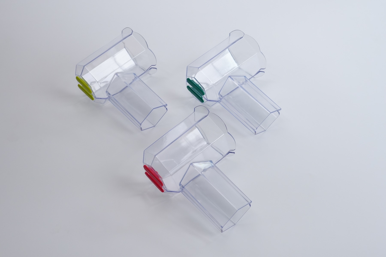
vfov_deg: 29.9
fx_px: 482
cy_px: 128
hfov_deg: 43.6
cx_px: 193
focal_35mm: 45
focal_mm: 30
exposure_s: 1/100
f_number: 5.6
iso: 800
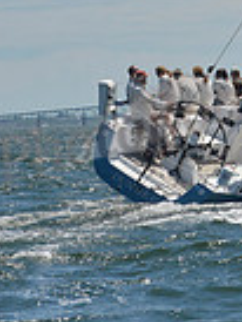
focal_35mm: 284
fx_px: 2643
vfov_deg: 6.8
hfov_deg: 5.2
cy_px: -270
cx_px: 450
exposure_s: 1/1250
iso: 280
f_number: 10
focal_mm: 70
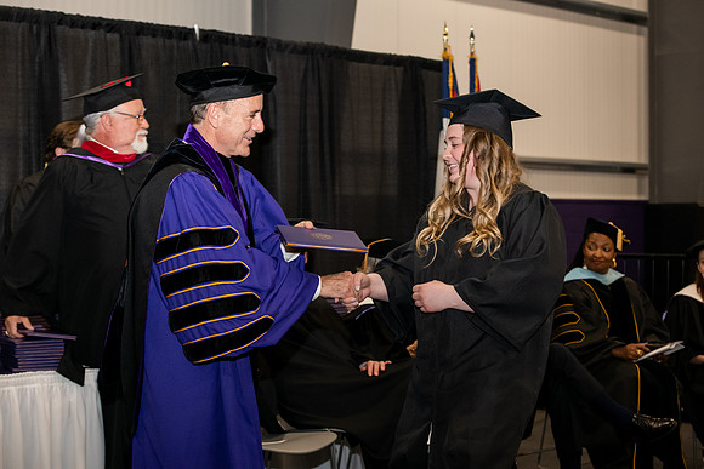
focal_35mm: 70
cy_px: 234
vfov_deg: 19.5
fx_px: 1369
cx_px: 352
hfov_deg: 28.8
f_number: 5.6
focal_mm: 70
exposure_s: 1/200
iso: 2000
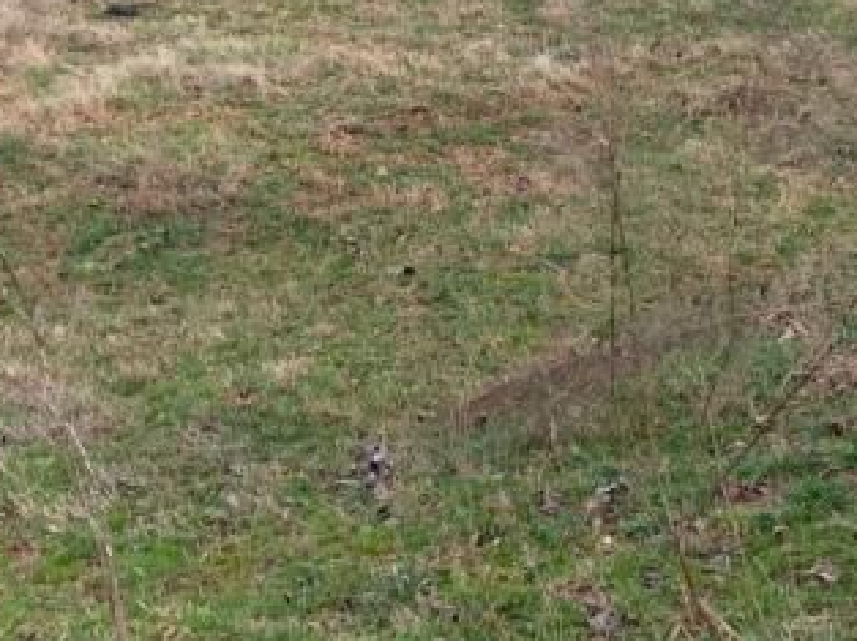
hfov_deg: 17.7
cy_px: 38
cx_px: 549
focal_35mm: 111
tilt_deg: -13.9
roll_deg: -2.3
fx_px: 2746
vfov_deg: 13.2
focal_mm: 3
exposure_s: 1/428
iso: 16
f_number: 1.8
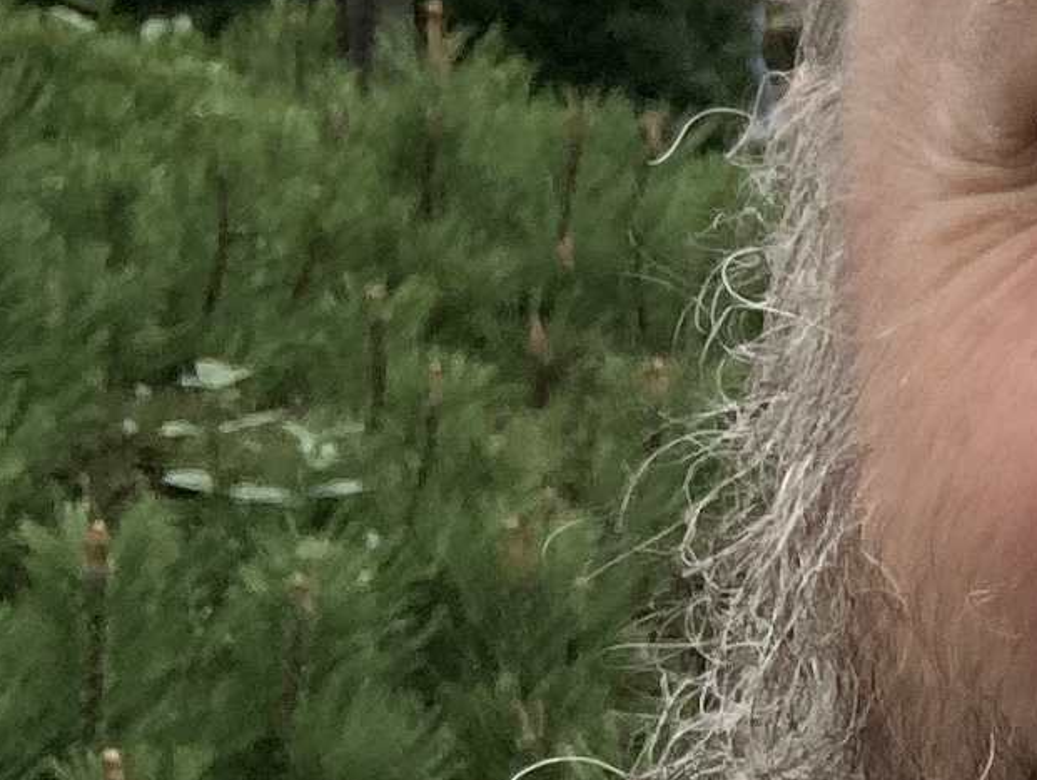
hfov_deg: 10.7
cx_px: 2433
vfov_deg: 9.2
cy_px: -249
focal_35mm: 159
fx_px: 4768
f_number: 2.2
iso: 20
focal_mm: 2.87
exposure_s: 1/344
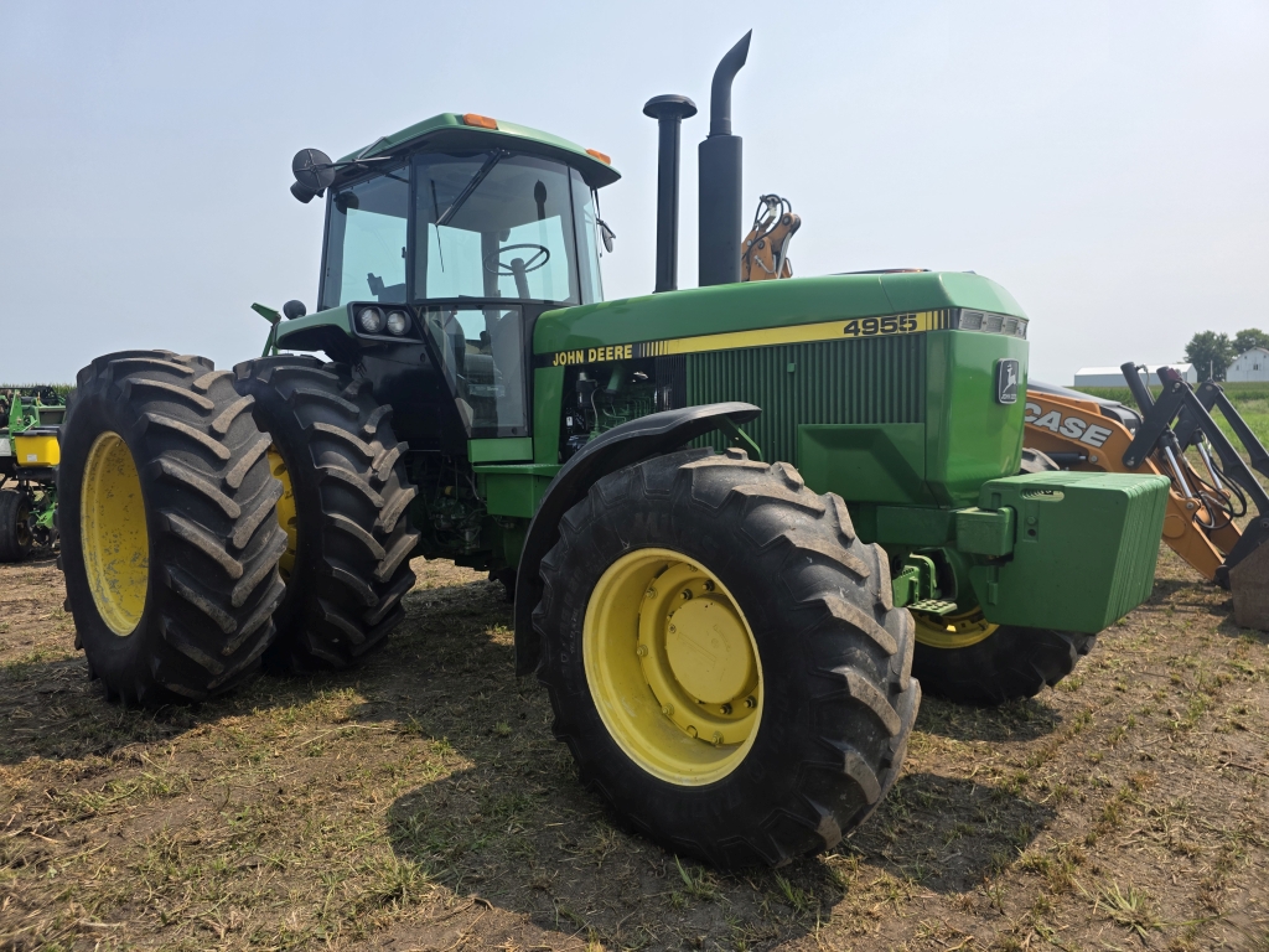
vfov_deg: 58.9
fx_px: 843
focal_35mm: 23
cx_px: 634
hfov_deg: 73.9
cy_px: 476
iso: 80
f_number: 1.7
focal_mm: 6.3
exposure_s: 1/4766
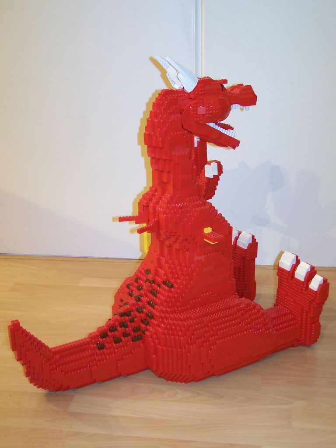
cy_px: 224
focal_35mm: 43
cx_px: 168
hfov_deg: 33.6
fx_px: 557
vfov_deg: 43.9
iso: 140
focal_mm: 7.1
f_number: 2.9
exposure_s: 1/2
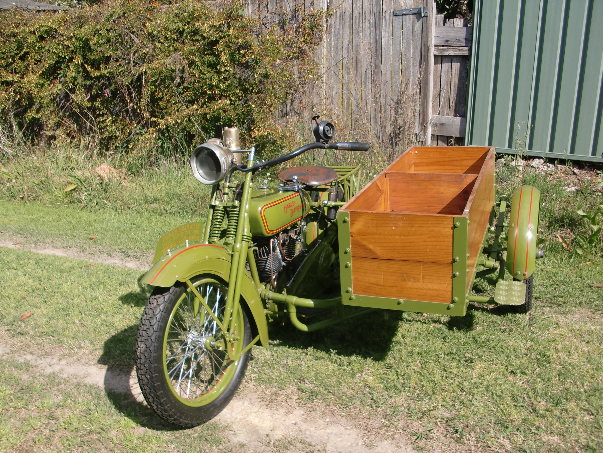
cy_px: 226
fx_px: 627
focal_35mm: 36
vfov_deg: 39.7
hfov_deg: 51.4
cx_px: 302
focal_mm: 6.3
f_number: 7.9
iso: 64
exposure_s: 1/125
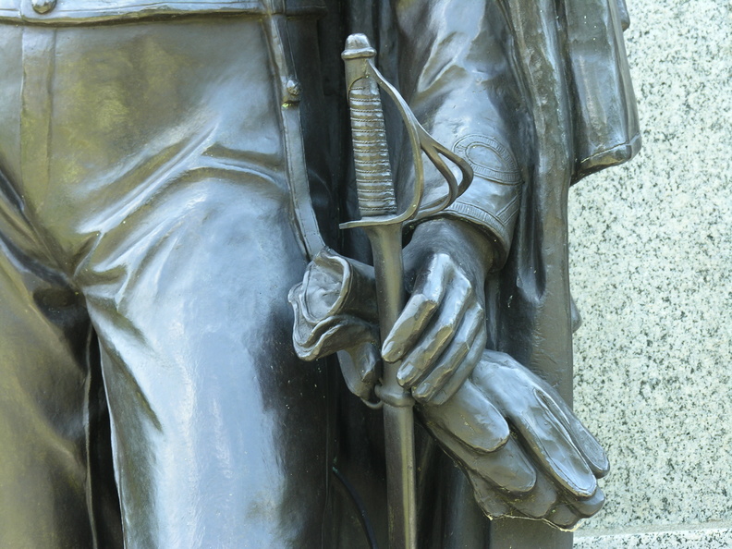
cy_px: 274
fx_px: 2982
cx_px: 366
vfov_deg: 10.5
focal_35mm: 141
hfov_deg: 14.0
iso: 50
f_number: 4.3
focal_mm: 35.9
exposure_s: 1/26.4
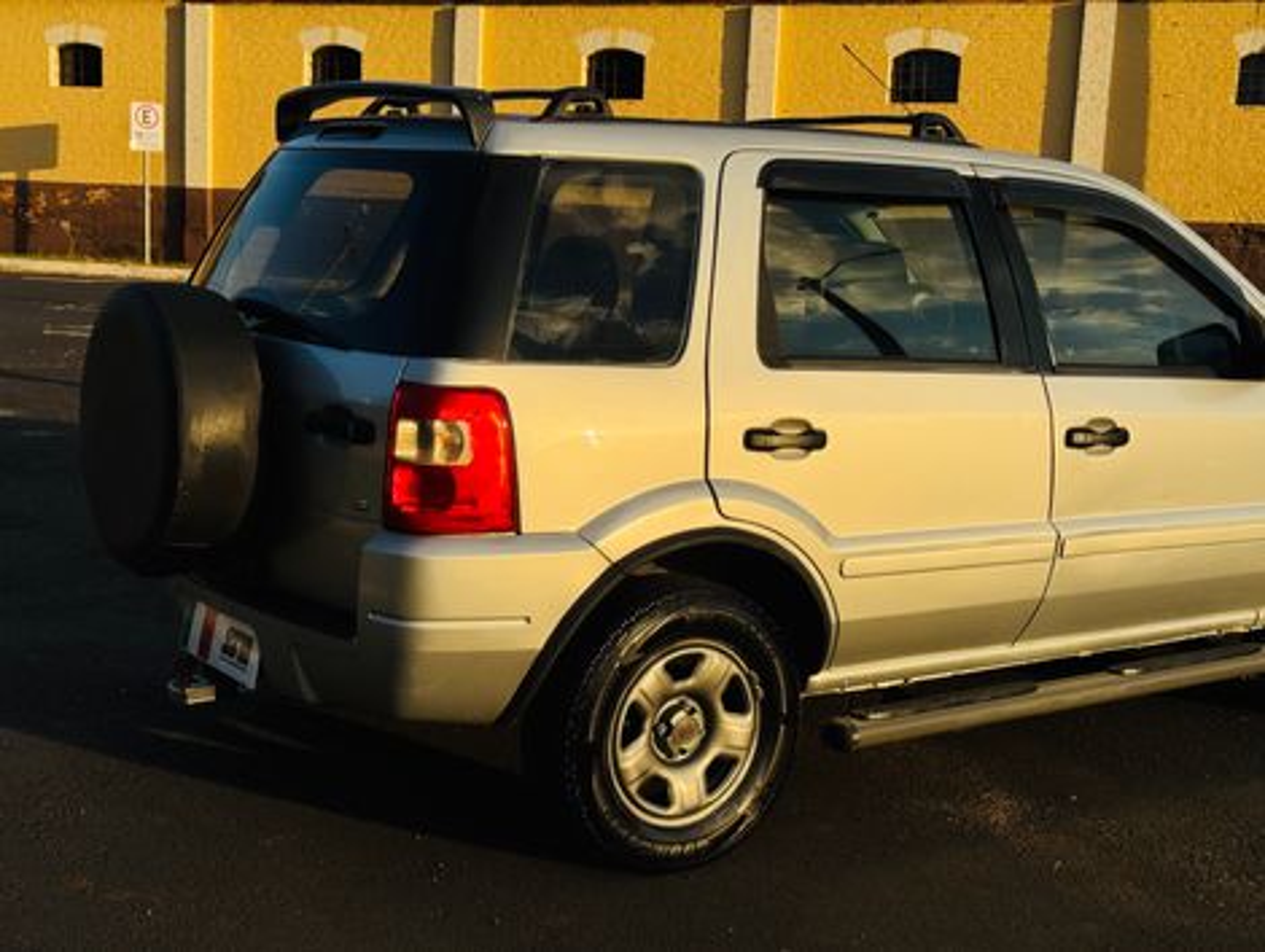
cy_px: 476
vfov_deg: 30.3
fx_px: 1757
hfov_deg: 39.6
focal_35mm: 48
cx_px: 632
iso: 64
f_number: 1.78
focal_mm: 6.76
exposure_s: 1/9009
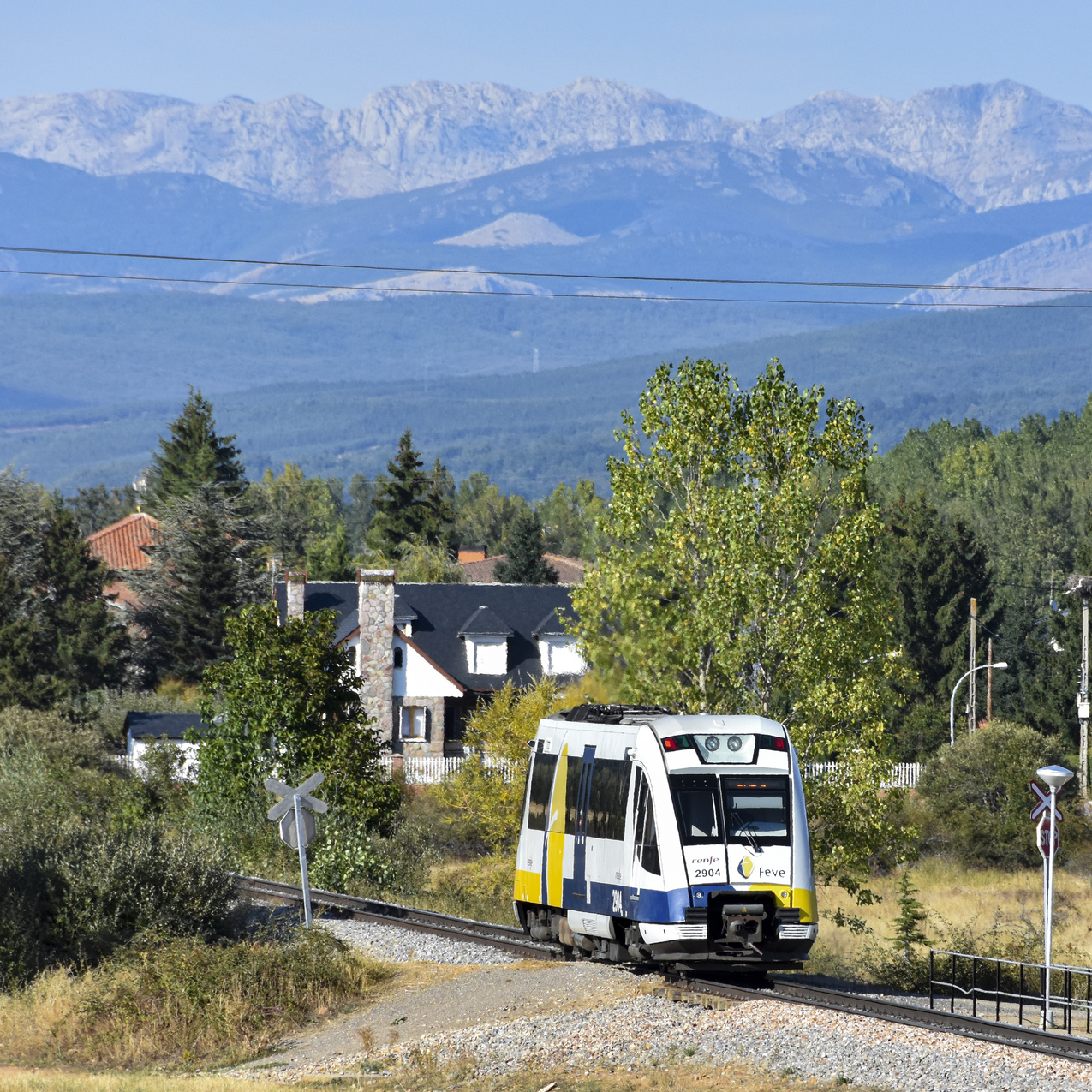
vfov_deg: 4.6
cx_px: 744
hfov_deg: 4.6
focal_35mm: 384
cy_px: 546
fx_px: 13705
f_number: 8
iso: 450
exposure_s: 1/1000
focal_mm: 200
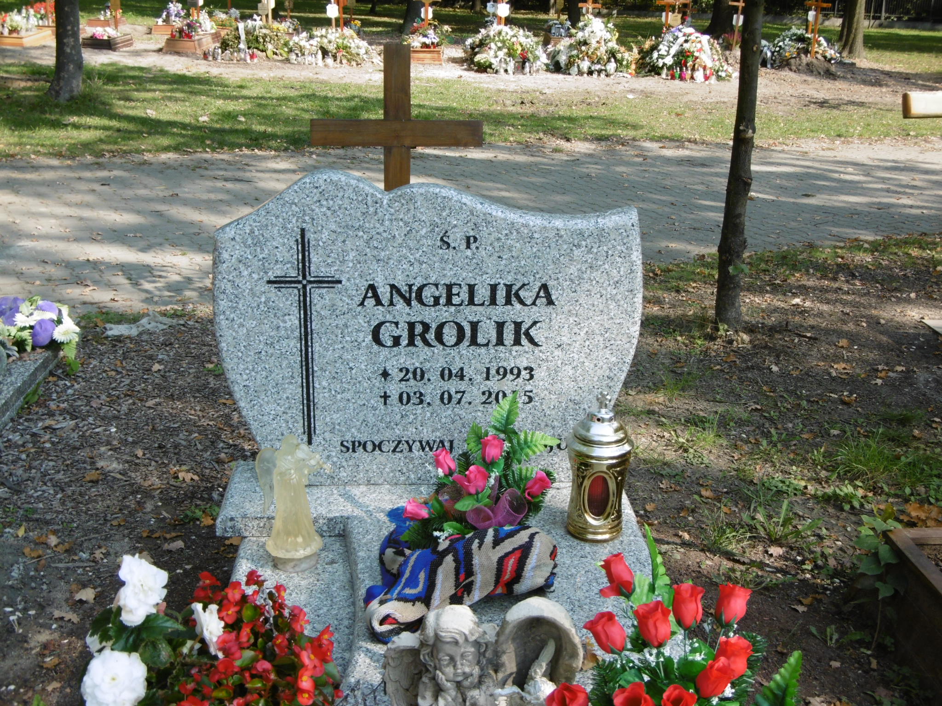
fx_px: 1170
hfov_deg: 43.9
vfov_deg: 33.6
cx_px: 471
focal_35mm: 43
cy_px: 353
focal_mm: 7.7
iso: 100
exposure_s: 1/250
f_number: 3.8
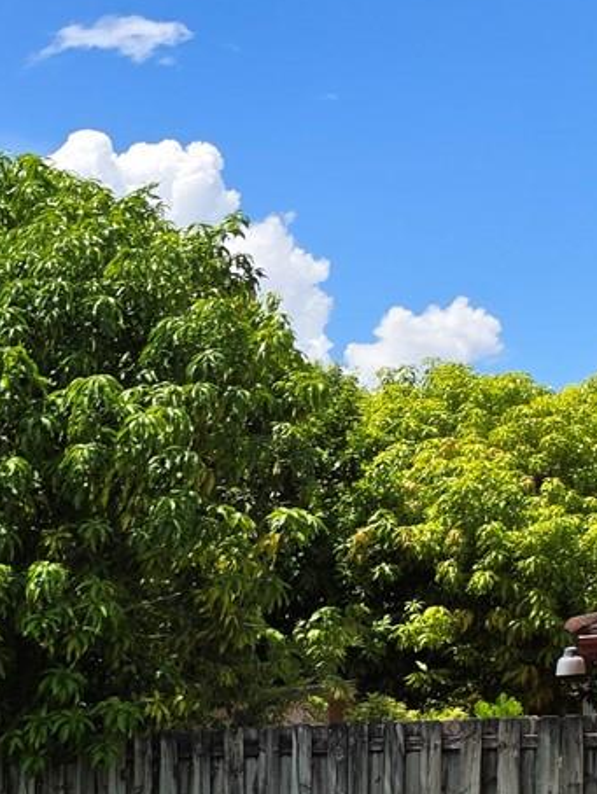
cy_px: 939
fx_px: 1861
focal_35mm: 81
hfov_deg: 14.2
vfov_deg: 22.3
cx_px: -709
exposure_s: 1/1636
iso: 25
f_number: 1.8
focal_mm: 5.4
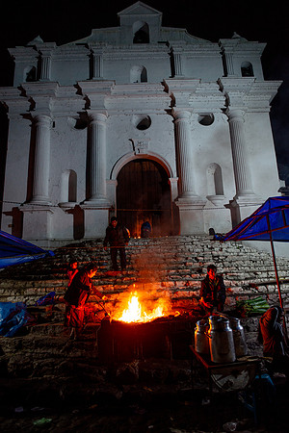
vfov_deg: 73.7
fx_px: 289
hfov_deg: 53.1
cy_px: 216
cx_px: 144
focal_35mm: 24
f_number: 2.8
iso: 1600
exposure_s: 1/80
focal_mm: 24
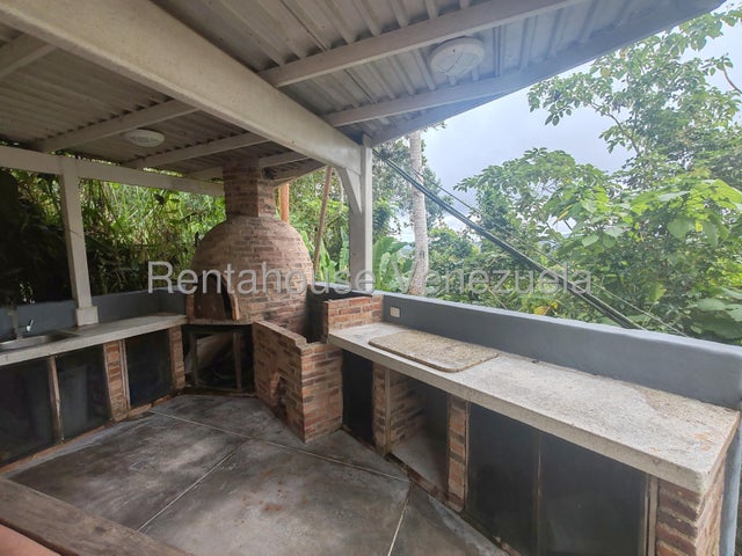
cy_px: 278
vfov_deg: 78.1
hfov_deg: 94.5
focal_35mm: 16
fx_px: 343
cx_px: 371
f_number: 2.2
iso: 50
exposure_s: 1/150
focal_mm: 1.96
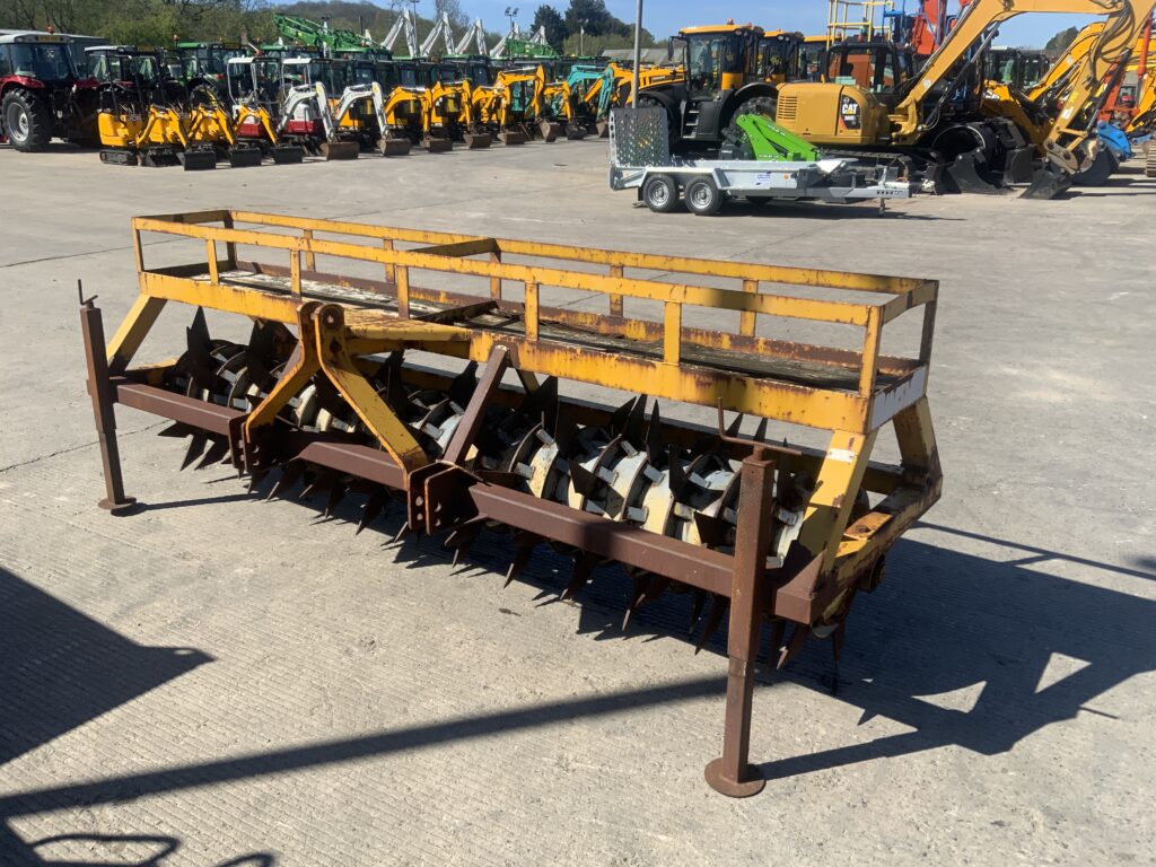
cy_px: 434
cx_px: 578
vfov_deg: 48.2
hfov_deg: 61.7
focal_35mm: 29
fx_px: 968
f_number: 1.8
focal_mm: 3
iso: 16
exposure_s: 1/1577
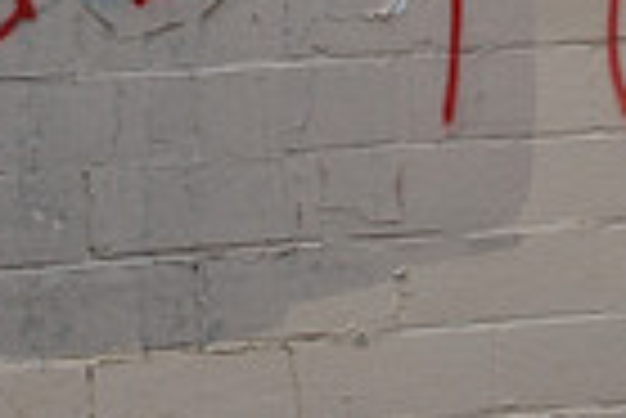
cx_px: 414
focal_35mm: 213
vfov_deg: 6.3
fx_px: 3708
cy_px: -445
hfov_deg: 9.6
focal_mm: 34
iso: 125
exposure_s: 1/125
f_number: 5.6
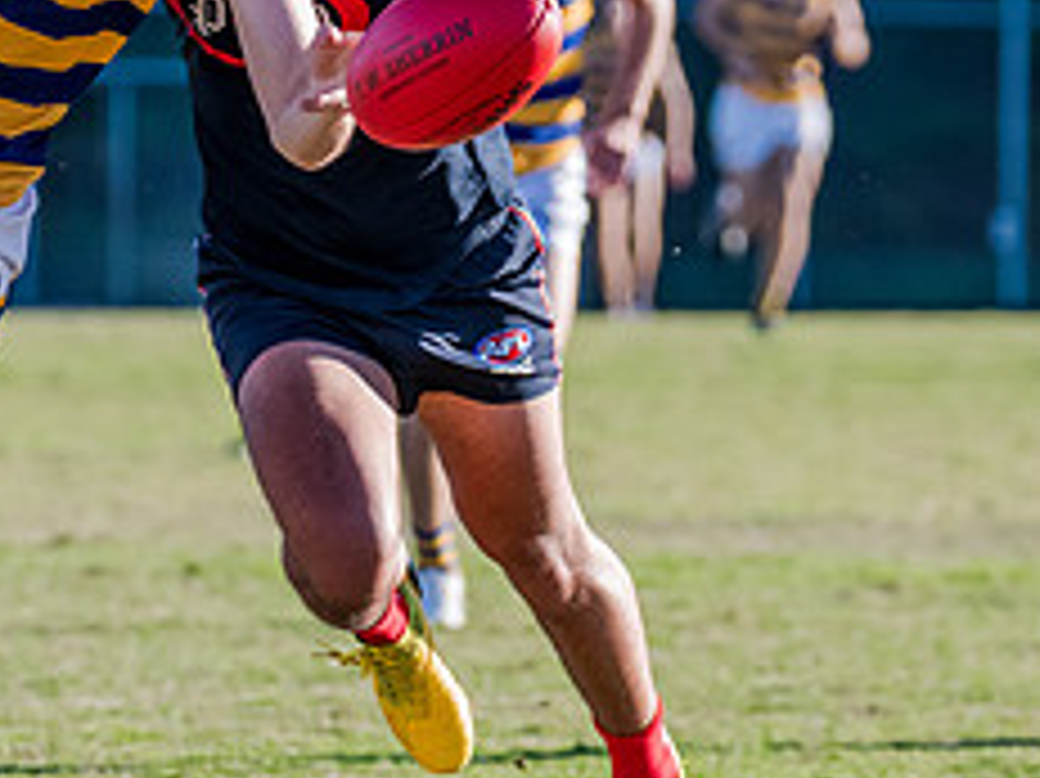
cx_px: 182
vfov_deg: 2.2
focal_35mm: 663
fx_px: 19909
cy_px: 299
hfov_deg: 3.0
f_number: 5.6
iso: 1000
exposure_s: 1/2000
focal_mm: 220
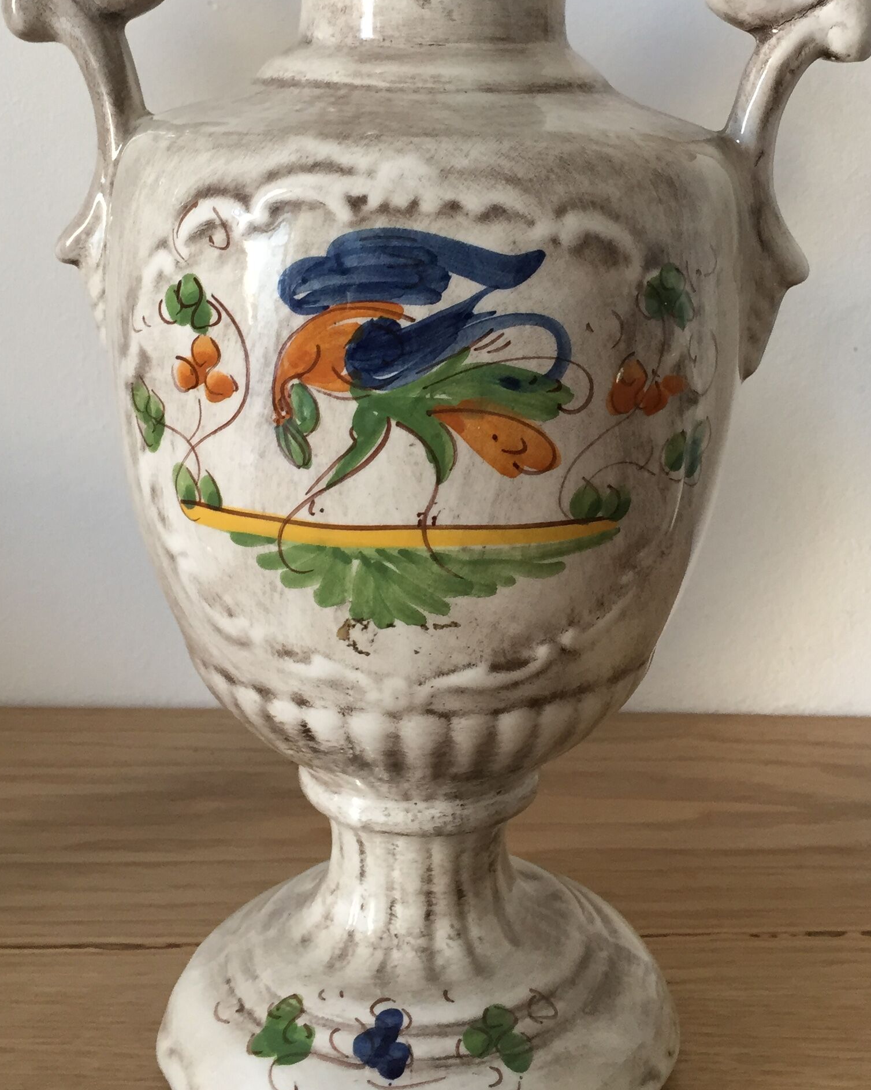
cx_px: 490
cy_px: 363
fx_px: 1579
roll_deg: -0.7
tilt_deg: -11.8
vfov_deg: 37.6
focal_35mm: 49
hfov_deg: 30.8
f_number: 2.2
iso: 100
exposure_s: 1/33
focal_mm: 4.15
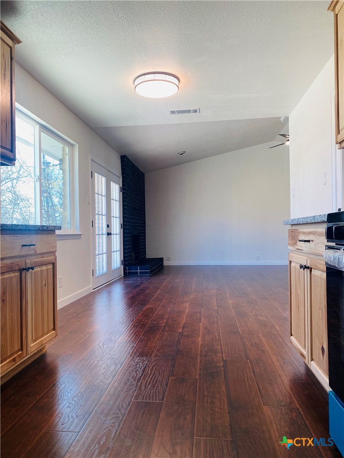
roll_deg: +0.6
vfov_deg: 67.3
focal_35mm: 26
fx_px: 345
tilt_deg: +0.0
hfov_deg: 53.1
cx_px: 172
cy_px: 229
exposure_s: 1/120
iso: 80
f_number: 1.8
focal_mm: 4.25
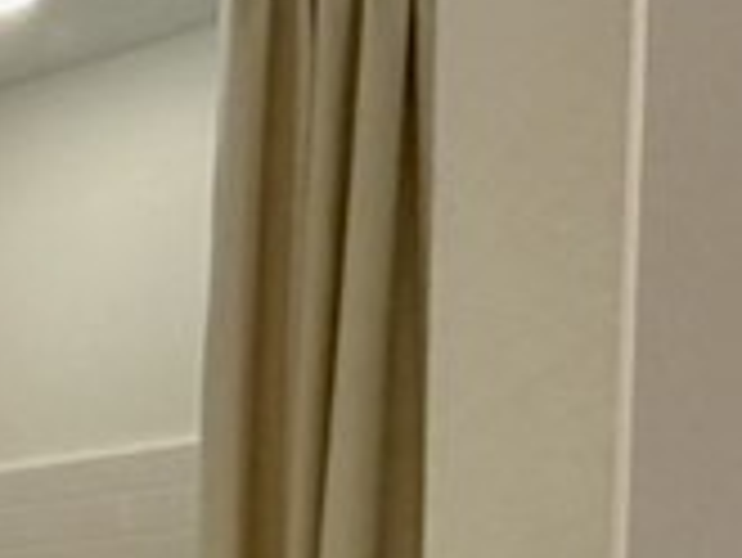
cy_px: 900
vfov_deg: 15.4
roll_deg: +0.5
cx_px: -1016
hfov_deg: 14.7
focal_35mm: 87
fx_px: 1866
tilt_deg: -3.2
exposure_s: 1/120
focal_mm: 2.22
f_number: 2.2
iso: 200
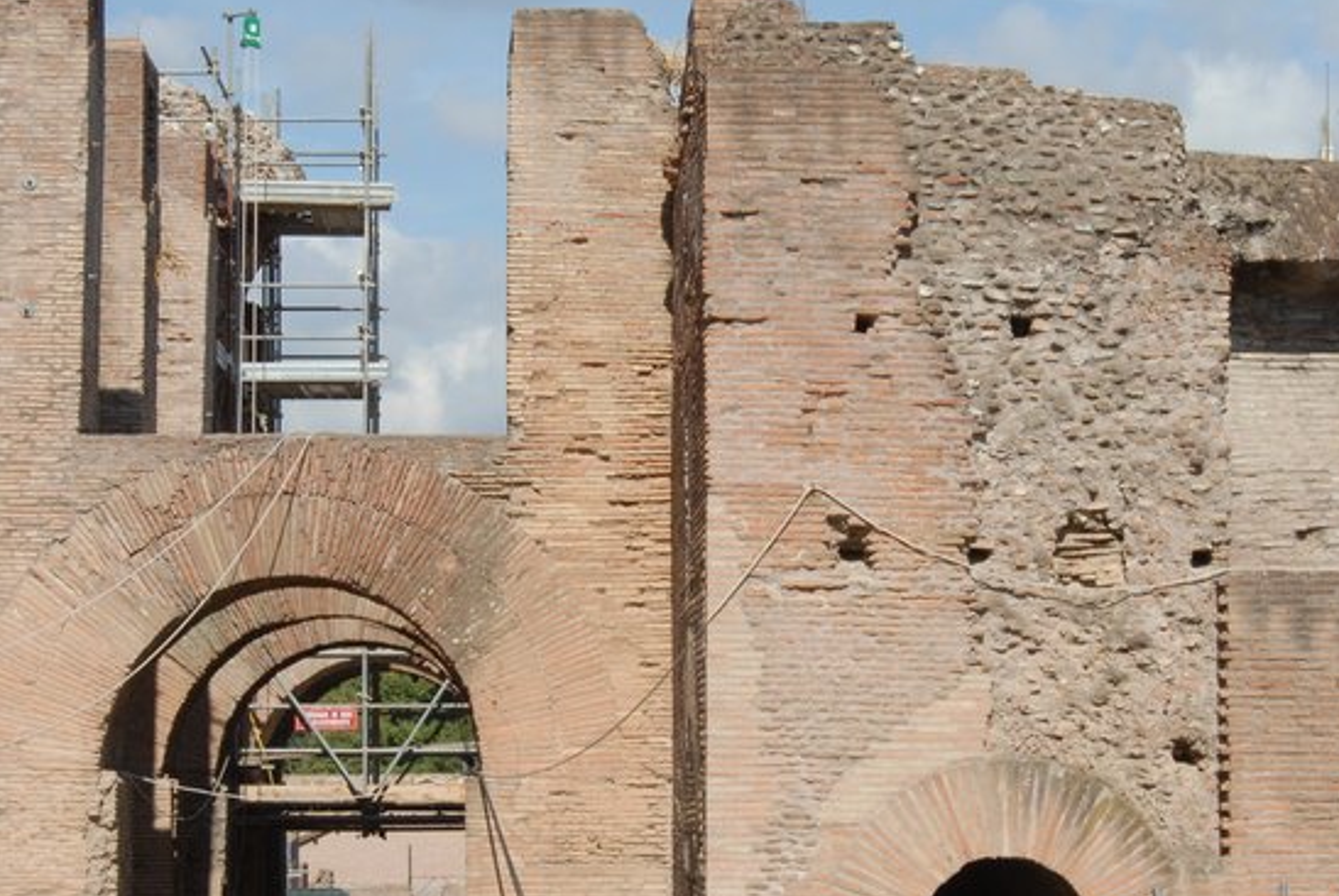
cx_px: 712
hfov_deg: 21.2
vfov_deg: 14.3
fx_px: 3571
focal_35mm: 96
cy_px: 591
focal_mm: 35
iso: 250
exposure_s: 1/160
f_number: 18
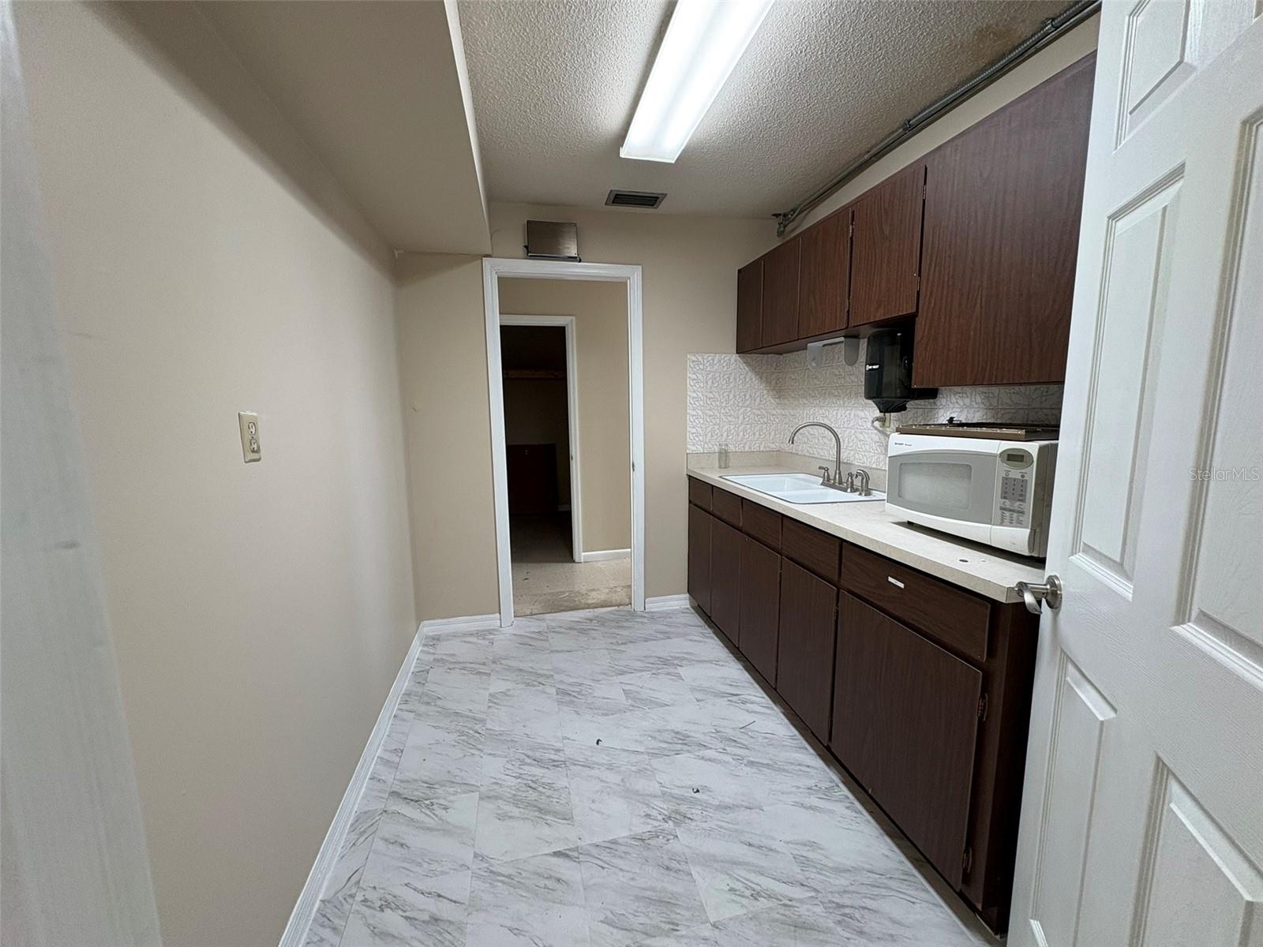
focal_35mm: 14
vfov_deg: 85.7
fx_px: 511
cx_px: 632
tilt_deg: -7.7
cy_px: 474
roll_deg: +1.0
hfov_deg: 102.1
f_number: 2.2
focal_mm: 2.22
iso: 200
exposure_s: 1/60
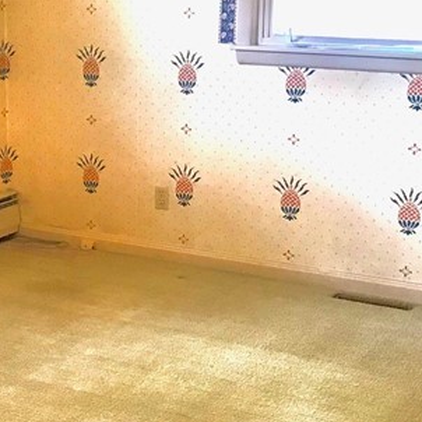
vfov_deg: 20.6
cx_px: 101
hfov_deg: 20.5
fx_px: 1159
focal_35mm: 84
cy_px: 240
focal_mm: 3.99
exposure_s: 1/15
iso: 50
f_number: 1.8
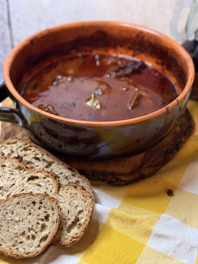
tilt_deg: -39.7
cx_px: 99
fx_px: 366
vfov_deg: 39.7
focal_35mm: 48
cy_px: 132
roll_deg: +0.0
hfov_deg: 30.3
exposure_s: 1/40
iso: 320
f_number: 1.78
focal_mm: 6.76
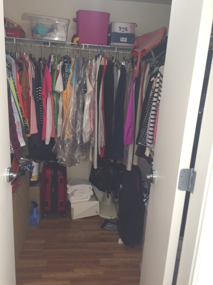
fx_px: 238
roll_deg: -2.3
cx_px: 106
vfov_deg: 61.7
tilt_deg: -15.7
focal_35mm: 29
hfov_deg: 48.2
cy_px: 142
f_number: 2.2
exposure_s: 1/30
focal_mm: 4.15
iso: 50
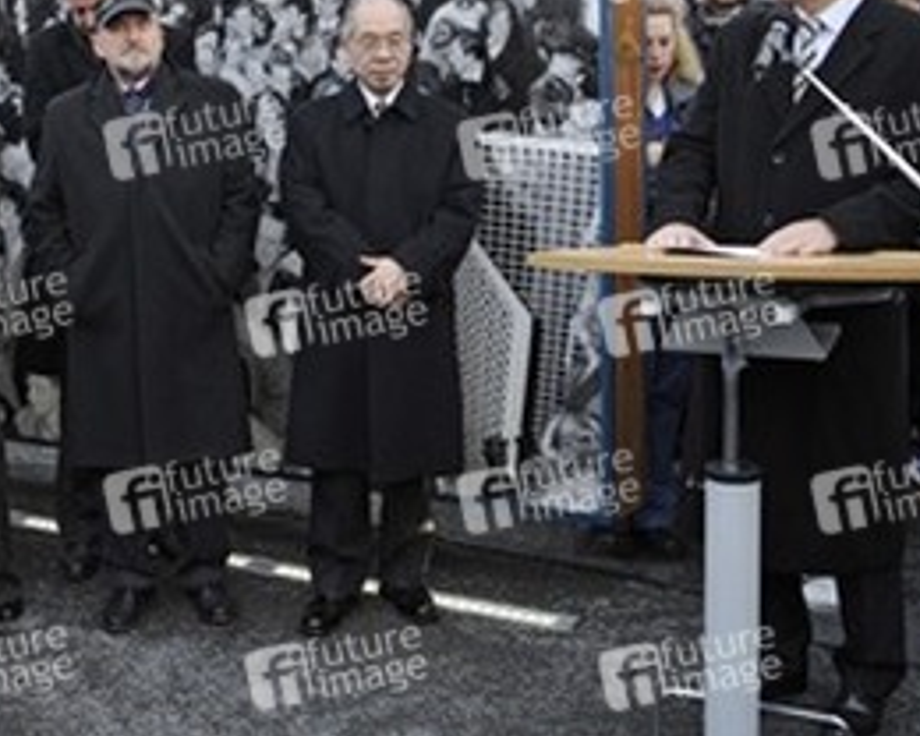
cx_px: 242
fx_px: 1552
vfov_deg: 26.5
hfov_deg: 32.5
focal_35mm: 57
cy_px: 226
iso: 640
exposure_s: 1/160
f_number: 5.6
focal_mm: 35
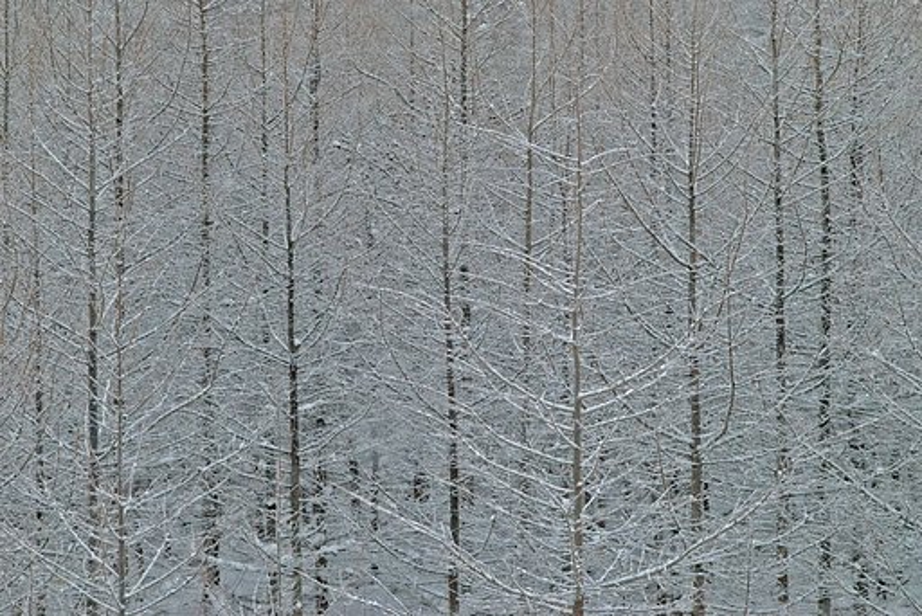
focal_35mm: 94
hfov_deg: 21.6
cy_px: 308
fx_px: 2422
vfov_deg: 14.5
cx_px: 461
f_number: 5.6
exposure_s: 1/250
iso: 400
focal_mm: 63
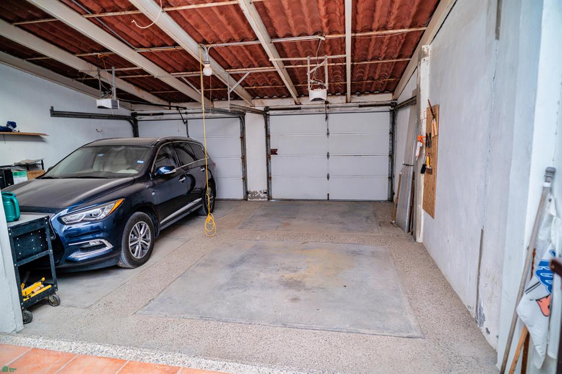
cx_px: 281
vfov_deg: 61.9
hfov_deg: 84.0
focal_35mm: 20
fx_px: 312
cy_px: 187
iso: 160
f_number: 2.8
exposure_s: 1/90
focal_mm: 20
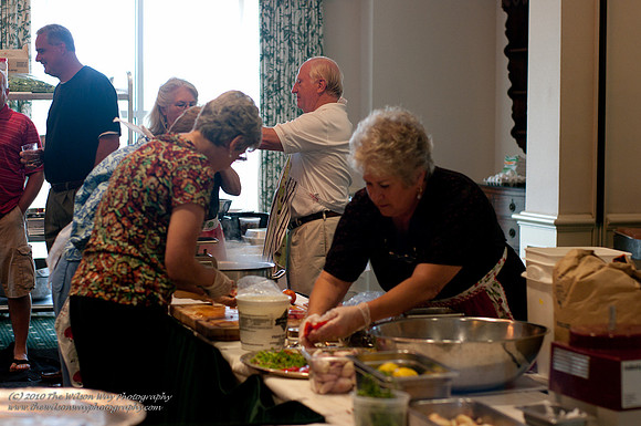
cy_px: 213
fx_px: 1334
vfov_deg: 18.1
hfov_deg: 27.0
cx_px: 320
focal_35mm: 75
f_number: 2.8
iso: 800
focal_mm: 50
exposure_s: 1/90
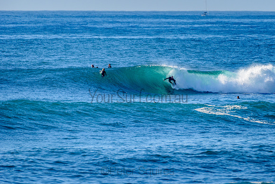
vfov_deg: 2.2
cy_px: 78
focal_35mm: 613
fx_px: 4685
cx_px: 169
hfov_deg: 3.4
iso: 250
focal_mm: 500
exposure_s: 1/2000
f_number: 5.6
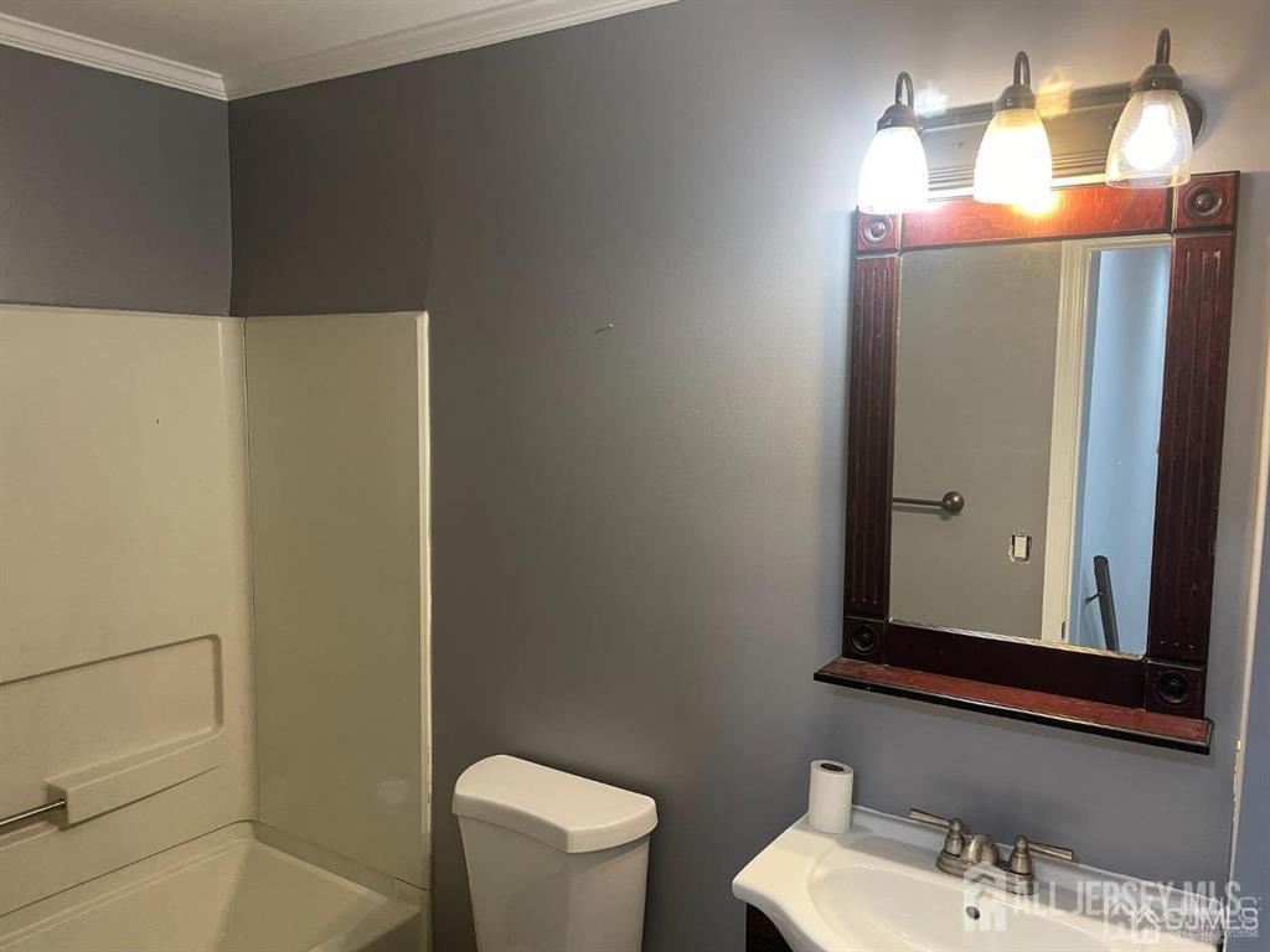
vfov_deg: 53.1
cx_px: 635
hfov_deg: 67.3
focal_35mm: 26
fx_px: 954
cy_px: 476
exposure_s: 1/60
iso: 160
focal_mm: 4.2
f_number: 1.6
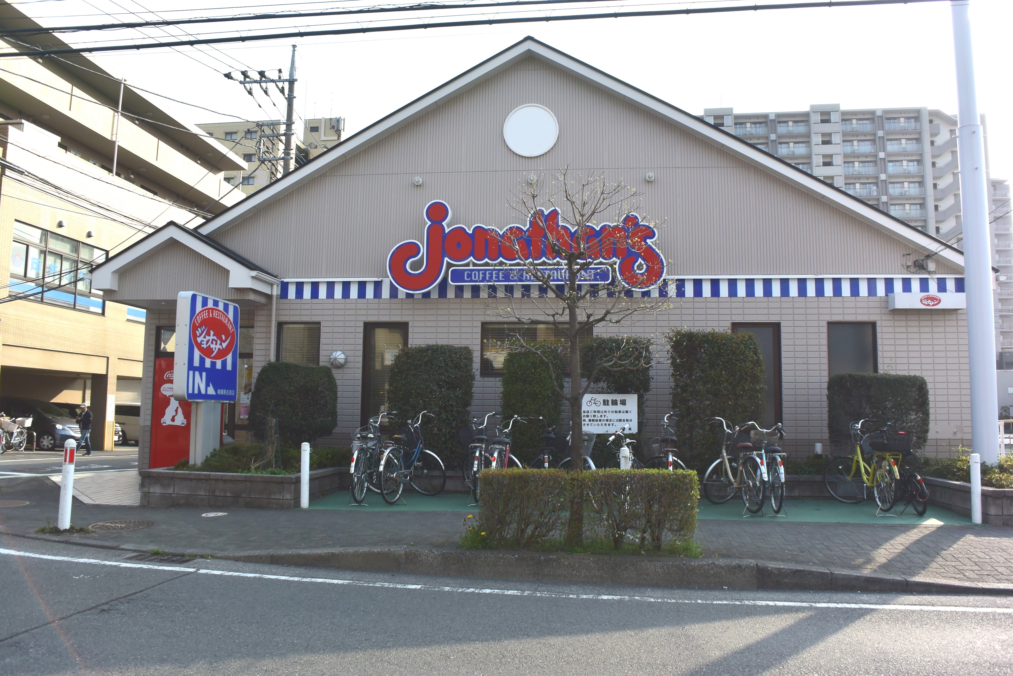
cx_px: 506
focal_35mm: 27
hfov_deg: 67.4
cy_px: 338
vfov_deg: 48.0
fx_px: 760
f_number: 4.5
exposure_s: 1/500
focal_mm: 10
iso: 160
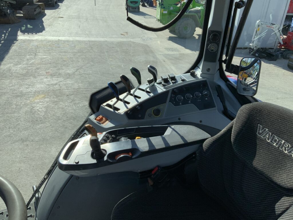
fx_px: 245
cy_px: 110
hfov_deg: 61.7
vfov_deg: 48.2
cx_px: 146
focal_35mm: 29
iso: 16
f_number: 1.8
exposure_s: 1/1076
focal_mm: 3
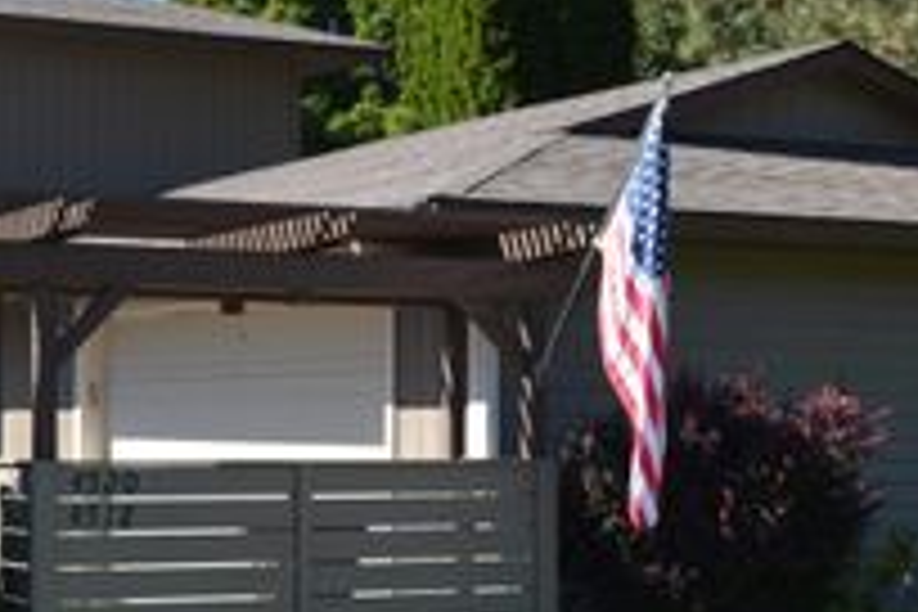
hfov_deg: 21.8
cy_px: 450
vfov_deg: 14.7
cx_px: 328
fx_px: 2371
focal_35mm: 93
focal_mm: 38
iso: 200
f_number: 8
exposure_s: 1/250
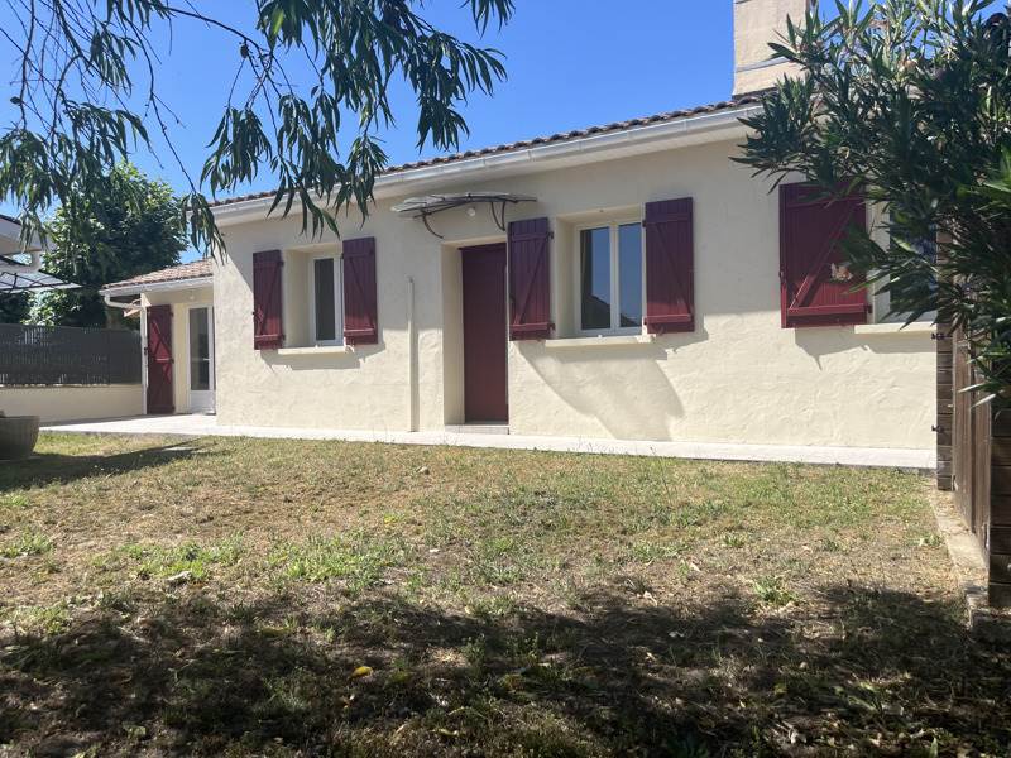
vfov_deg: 53.1
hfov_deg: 67.3
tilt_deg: -0.1
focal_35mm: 26
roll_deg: +1.5
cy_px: 379
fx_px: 759
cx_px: 506
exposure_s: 1/2899
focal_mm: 5.1
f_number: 1.6
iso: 50
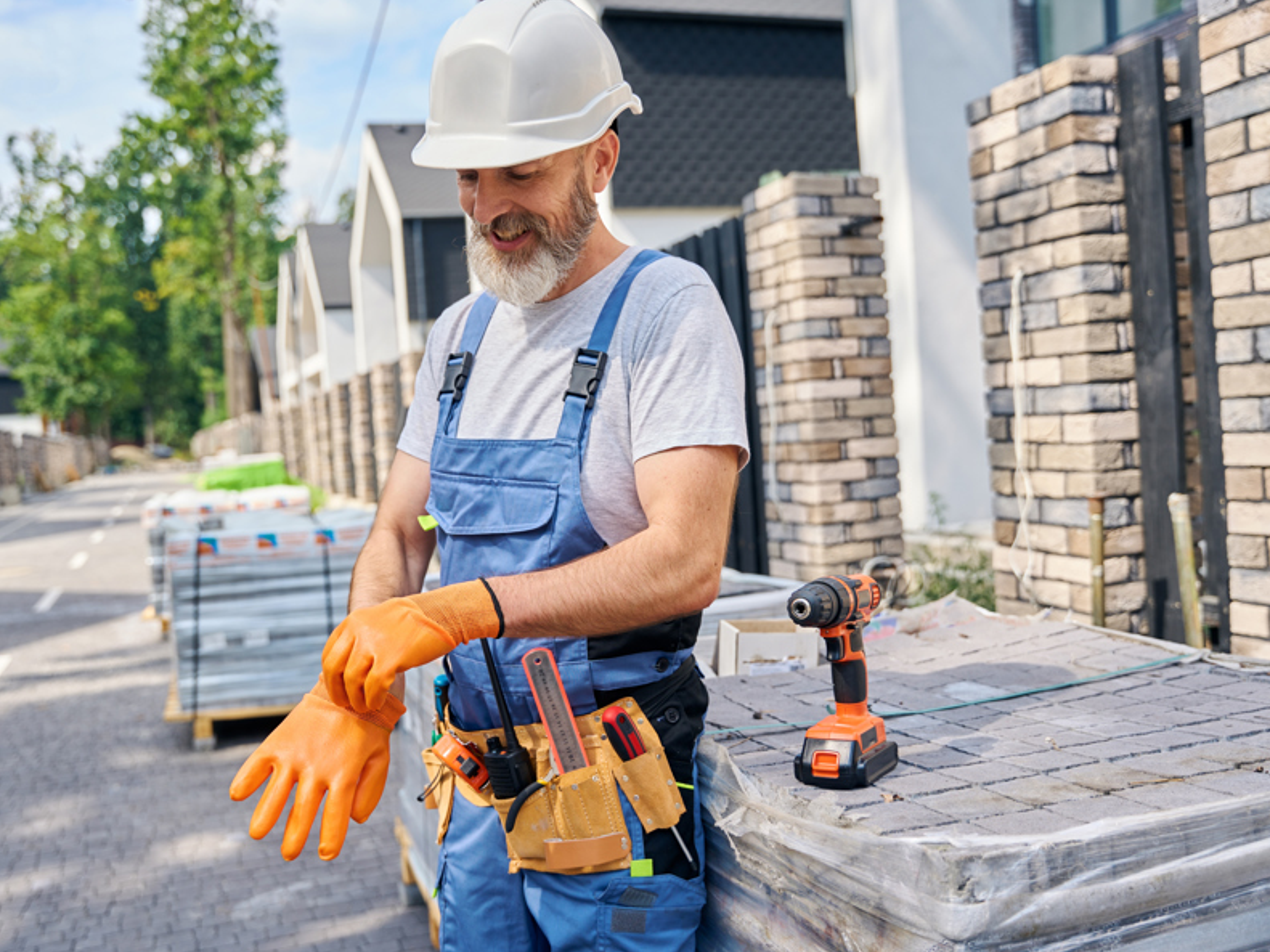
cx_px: 568
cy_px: 472
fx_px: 1304
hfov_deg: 51.8
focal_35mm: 36
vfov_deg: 40.1
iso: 125
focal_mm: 32.5
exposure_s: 1/640
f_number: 3.2
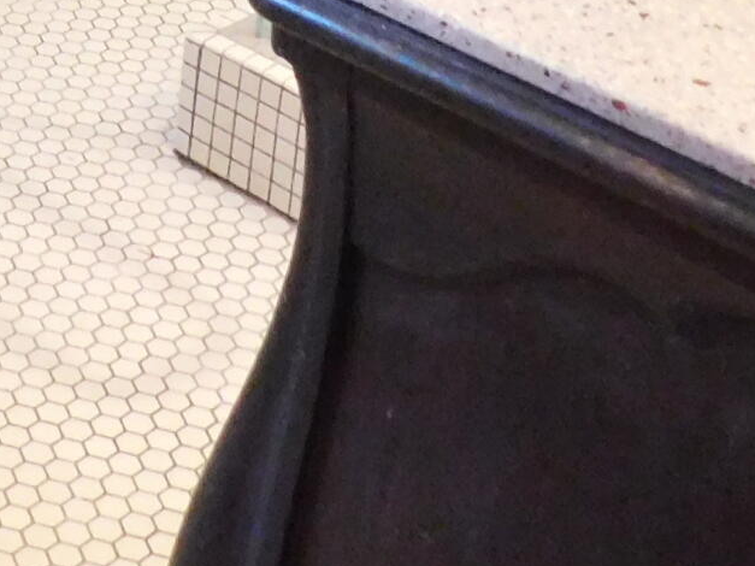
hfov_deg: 16.7
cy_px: -742
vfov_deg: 11.4
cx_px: -260
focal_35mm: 110
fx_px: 2399
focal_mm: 4
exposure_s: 1/25
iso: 800
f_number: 3
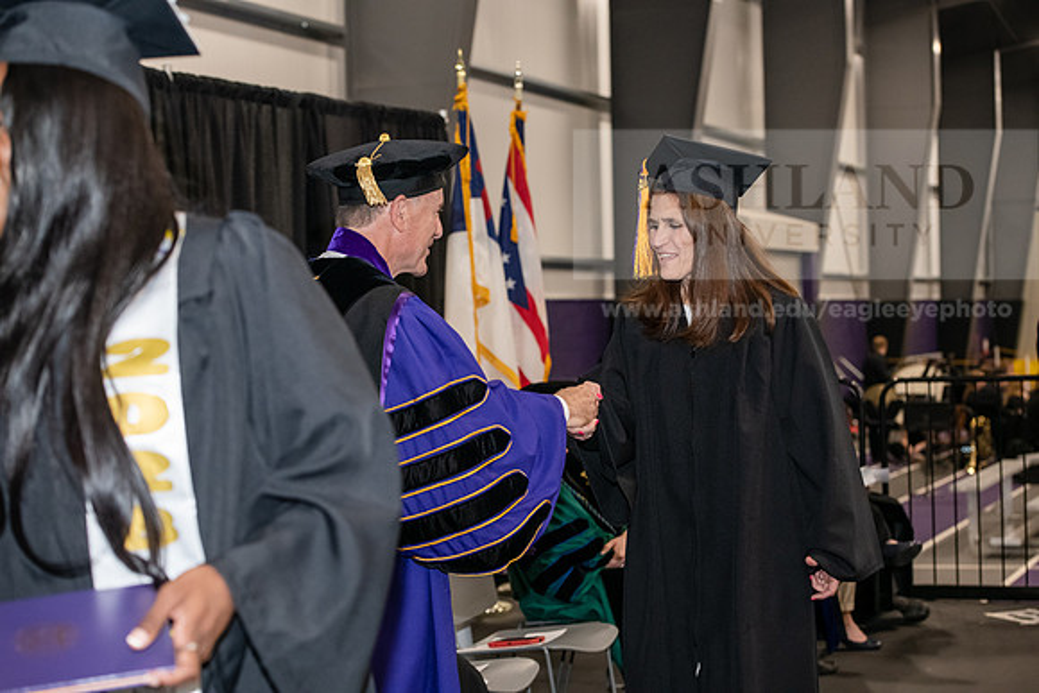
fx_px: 2021
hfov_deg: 28.8
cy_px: 346
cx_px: 520
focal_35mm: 70
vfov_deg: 19.5
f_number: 5
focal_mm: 70
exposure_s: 1/200
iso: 2500
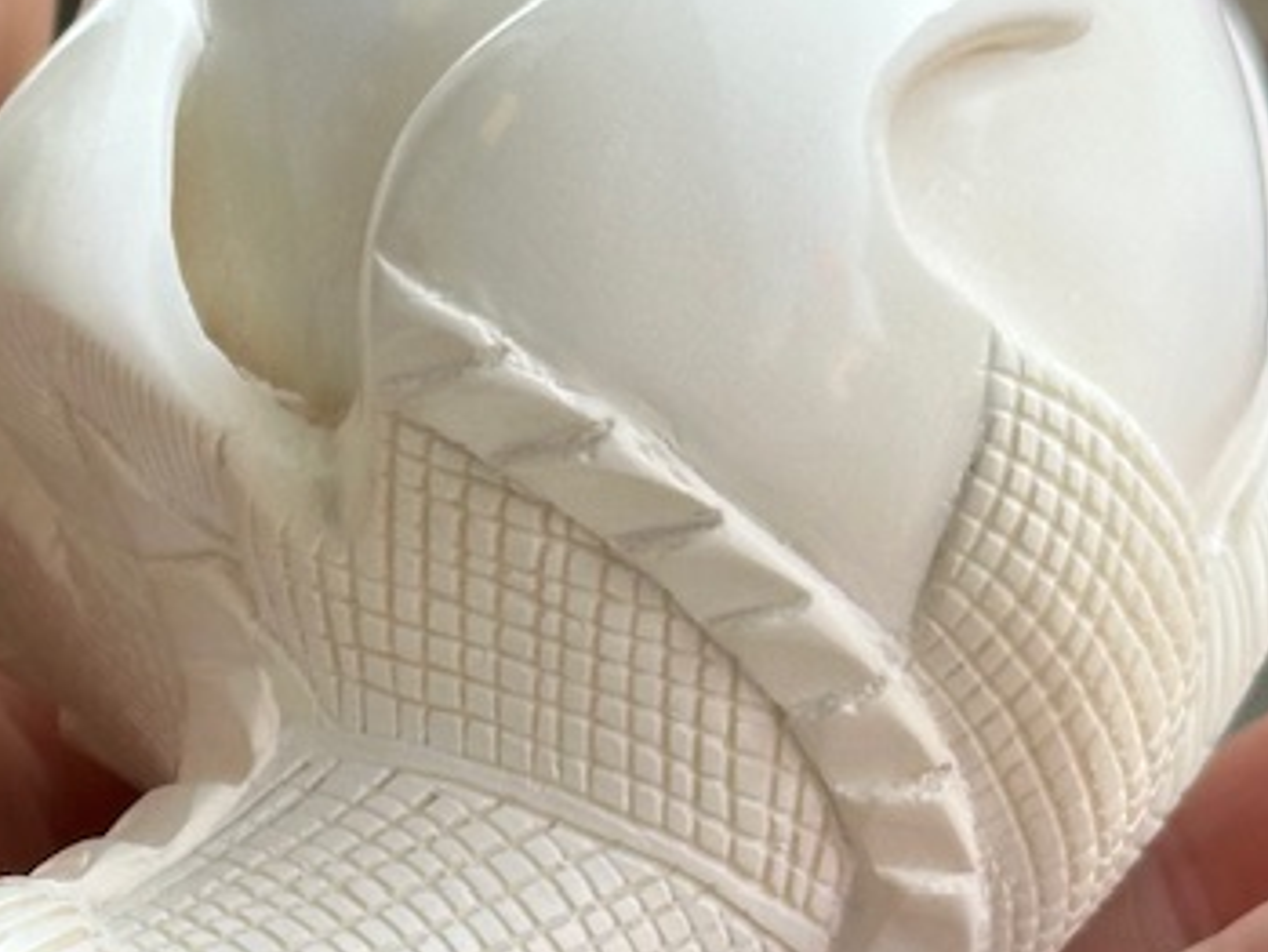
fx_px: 6449
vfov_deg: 8.4
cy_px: 1025
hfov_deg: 11.0
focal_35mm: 176
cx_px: -331
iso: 64
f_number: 1.78
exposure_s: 1/587
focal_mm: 6.86
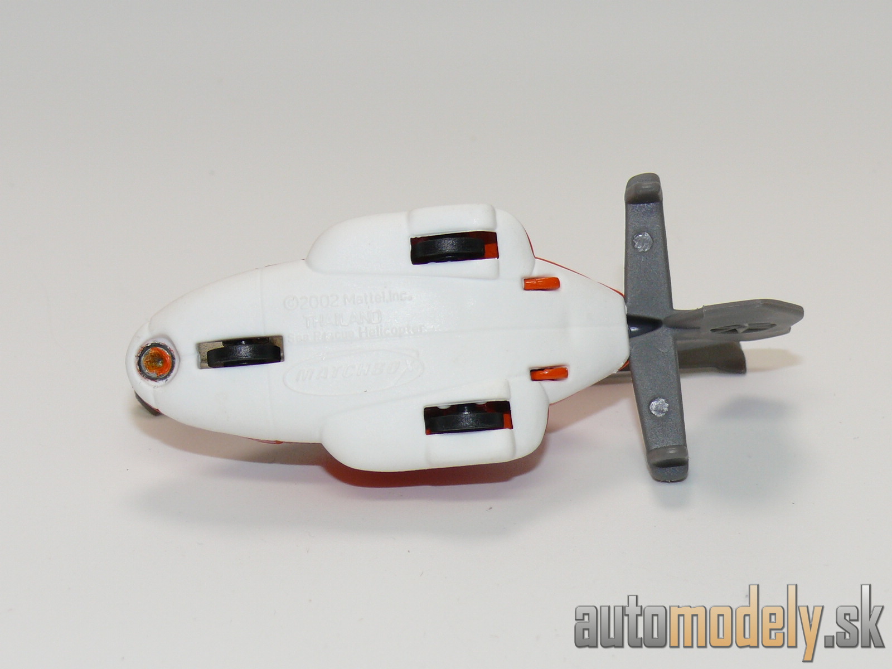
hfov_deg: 21.1
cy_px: 334
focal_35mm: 93
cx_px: 446
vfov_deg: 15.9
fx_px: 2396
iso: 100
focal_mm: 12.8
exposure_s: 1/40
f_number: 4
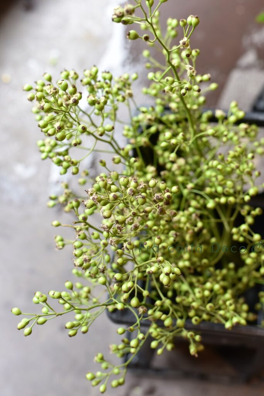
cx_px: 132
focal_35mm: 50
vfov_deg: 39.6
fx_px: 550
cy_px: 198
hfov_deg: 27.0
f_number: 4.5
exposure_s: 1/50
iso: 800
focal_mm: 50
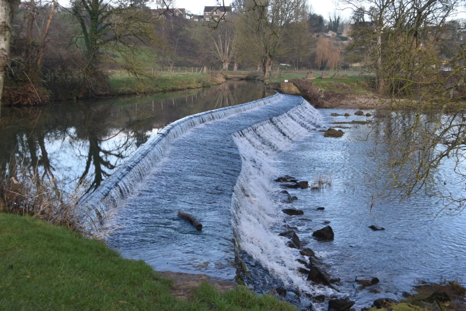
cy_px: 156
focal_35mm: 44
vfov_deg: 30.9
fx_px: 563
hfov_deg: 45.0
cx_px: 233
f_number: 5.6
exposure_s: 1/250
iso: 220
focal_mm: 29
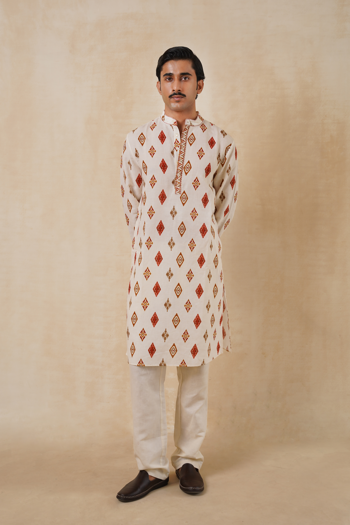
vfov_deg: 40.0
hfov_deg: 27.3
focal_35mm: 50
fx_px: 722
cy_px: 262
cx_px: 175
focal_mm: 49.5
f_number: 5.6
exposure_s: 1/125
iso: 200
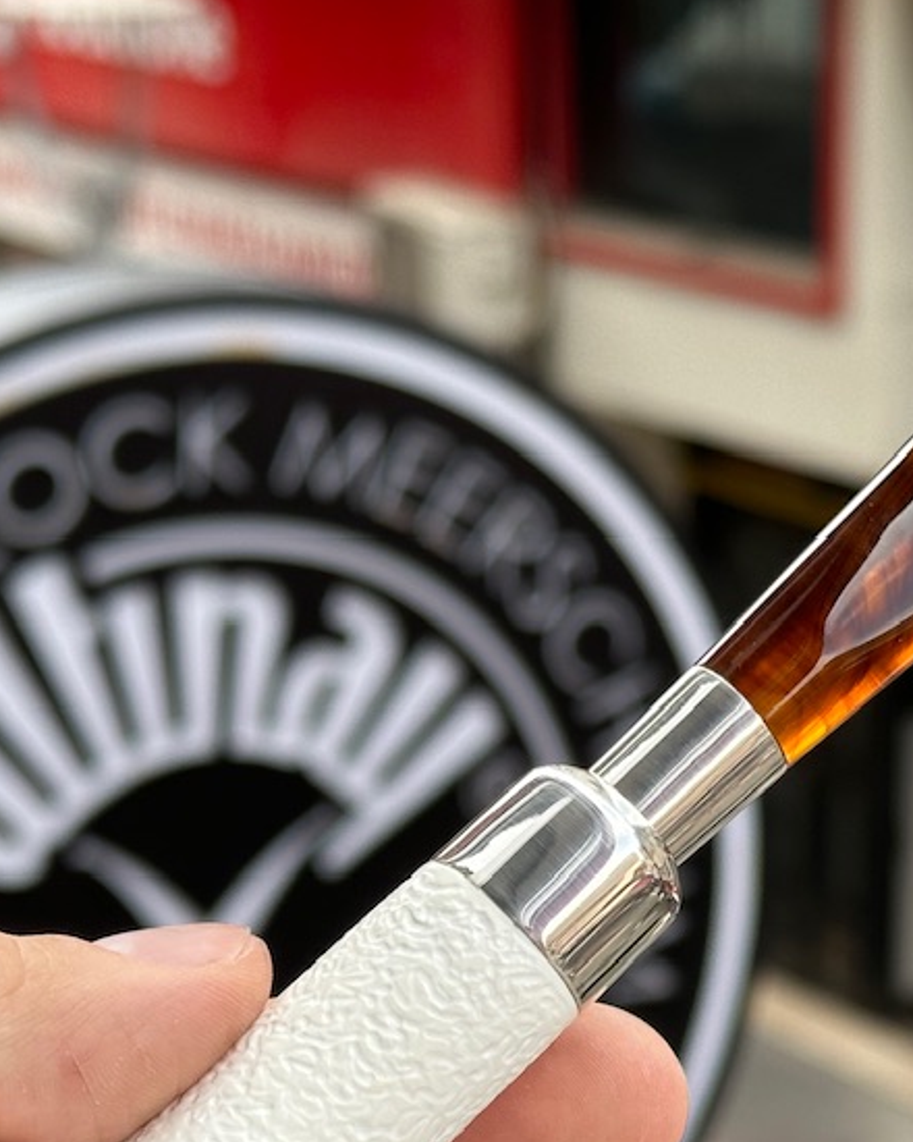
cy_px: 953
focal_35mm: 109
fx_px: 3682
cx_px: 587
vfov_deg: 17.4
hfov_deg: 14.1
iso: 64
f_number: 1.78
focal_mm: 6.86
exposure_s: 1/587
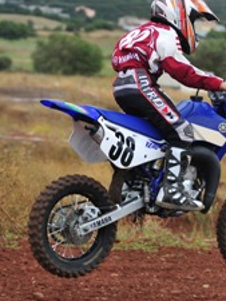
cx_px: 150
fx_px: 2505
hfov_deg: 5.2
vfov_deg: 6.9
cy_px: 113
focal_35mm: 288
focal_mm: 100
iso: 400
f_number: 4
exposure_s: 1/1600
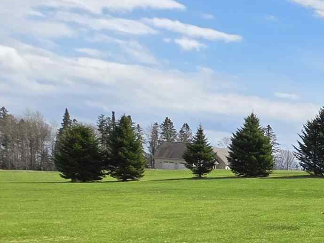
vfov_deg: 23.5
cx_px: 561
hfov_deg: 22.4
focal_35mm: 58
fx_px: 543
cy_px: 273
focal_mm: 2.2
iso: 40
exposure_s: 1/2384
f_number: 1.9
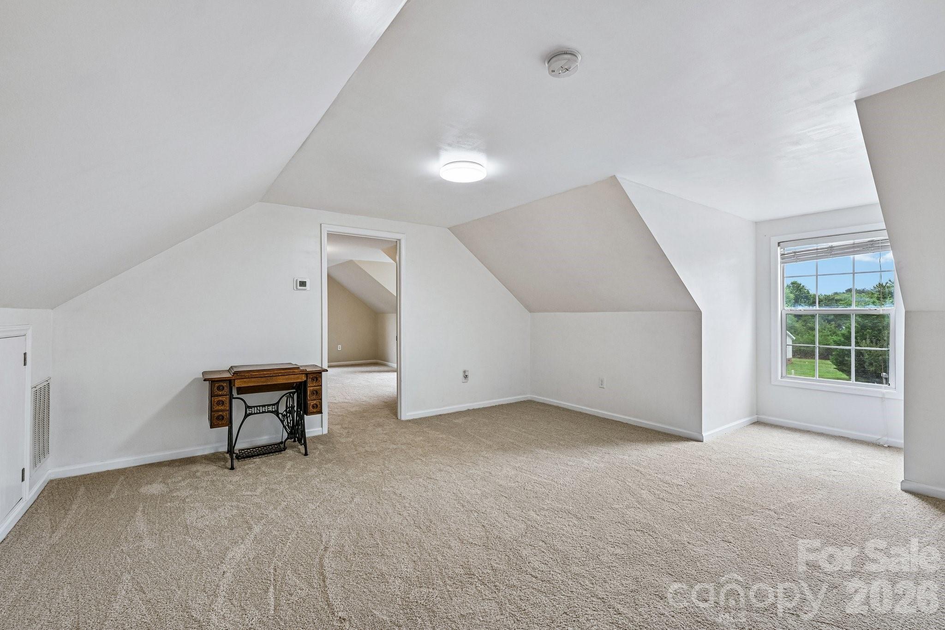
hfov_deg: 98.5
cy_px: 315
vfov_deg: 75.5
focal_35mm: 16
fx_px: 407
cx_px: 472
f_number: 8
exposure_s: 1/13
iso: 400
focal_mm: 15.5
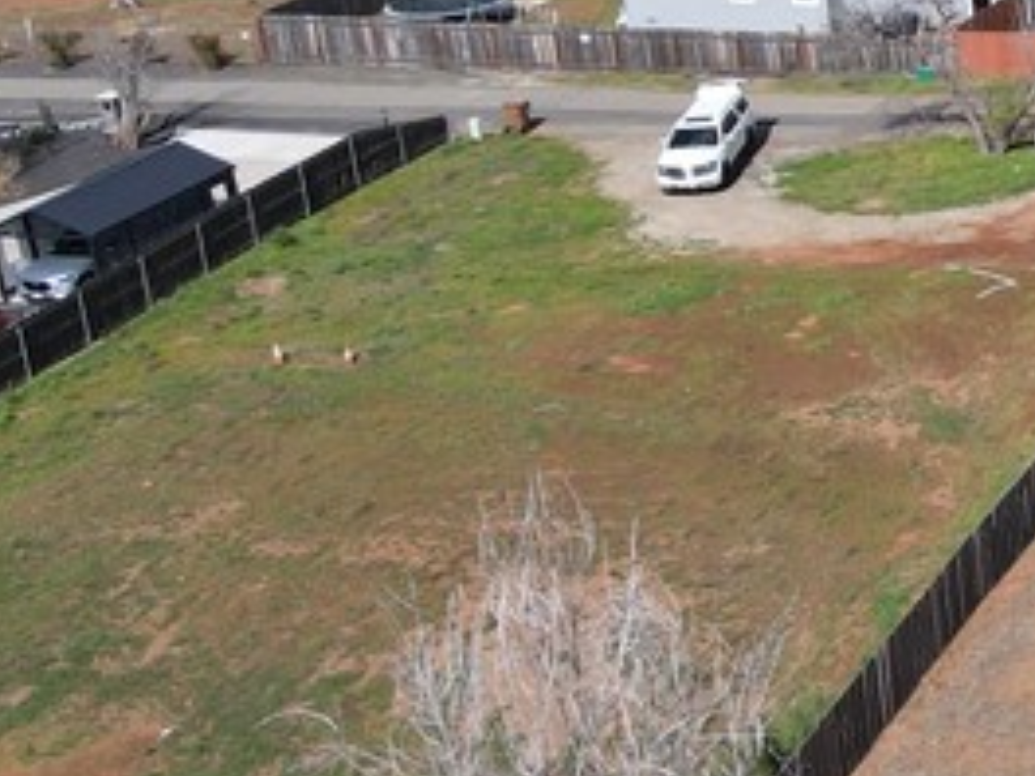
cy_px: 231
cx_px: 1662
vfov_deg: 15.8
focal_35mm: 93
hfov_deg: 18.2
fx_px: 2781
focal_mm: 4.5
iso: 100
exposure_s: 1/640
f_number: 2.8
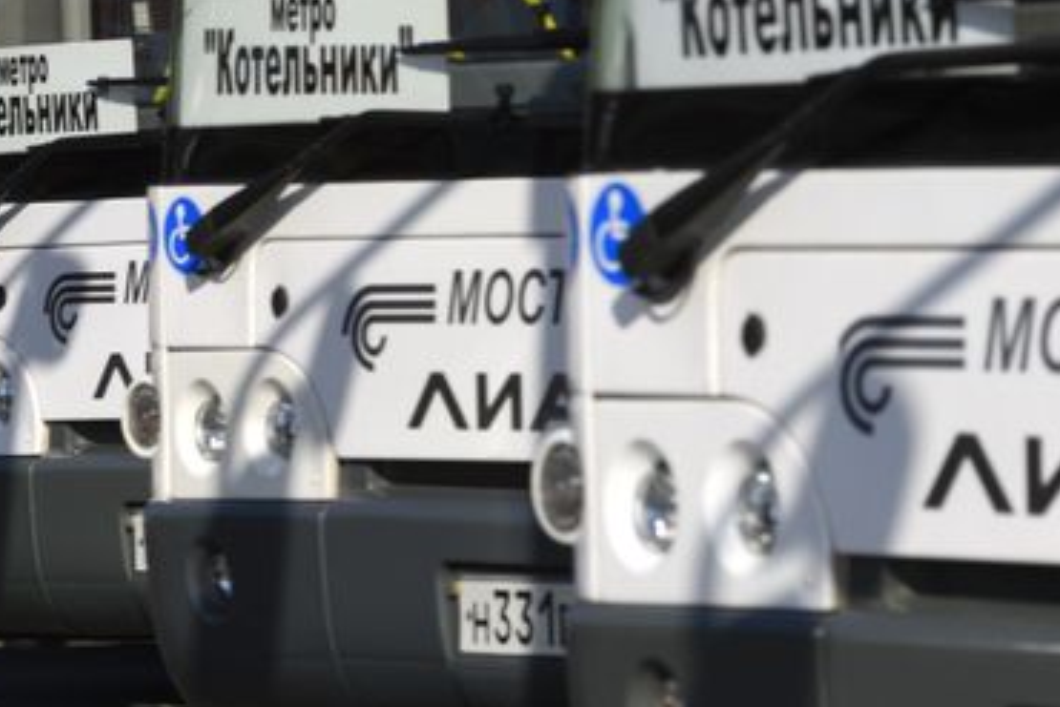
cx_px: 364
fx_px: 10280
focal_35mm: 349
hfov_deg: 5.9
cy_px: 103
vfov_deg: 3.9
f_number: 9
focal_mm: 185
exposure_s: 1/100
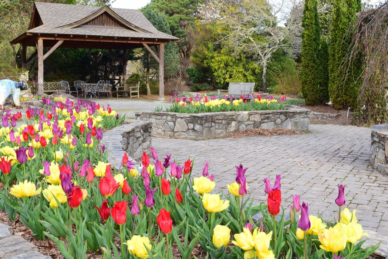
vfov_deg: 30.9
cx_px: 194
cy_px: 130
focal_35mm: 44
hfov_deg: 45.0
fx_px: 469
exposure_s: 1/50
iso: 400
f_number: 13
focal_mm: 29
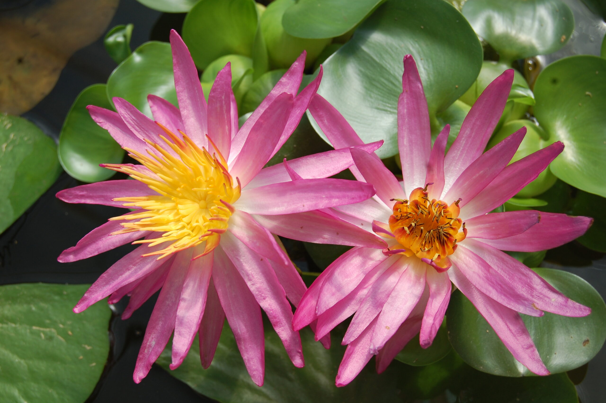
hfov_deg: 29.3
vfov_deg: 19.7
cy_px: 202
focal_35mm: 69
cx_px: 303
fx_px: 1160
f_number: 10
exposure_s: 1/400
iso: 200
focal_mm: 46
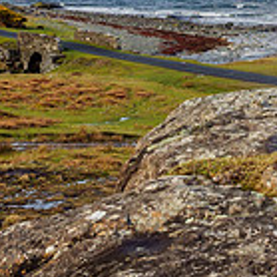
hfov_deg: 12.0
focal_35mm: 140
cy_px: -113
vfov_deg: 12.0
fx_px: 1267
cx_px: 397
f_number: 7.1
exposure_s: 1/100
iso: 200
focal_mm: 19
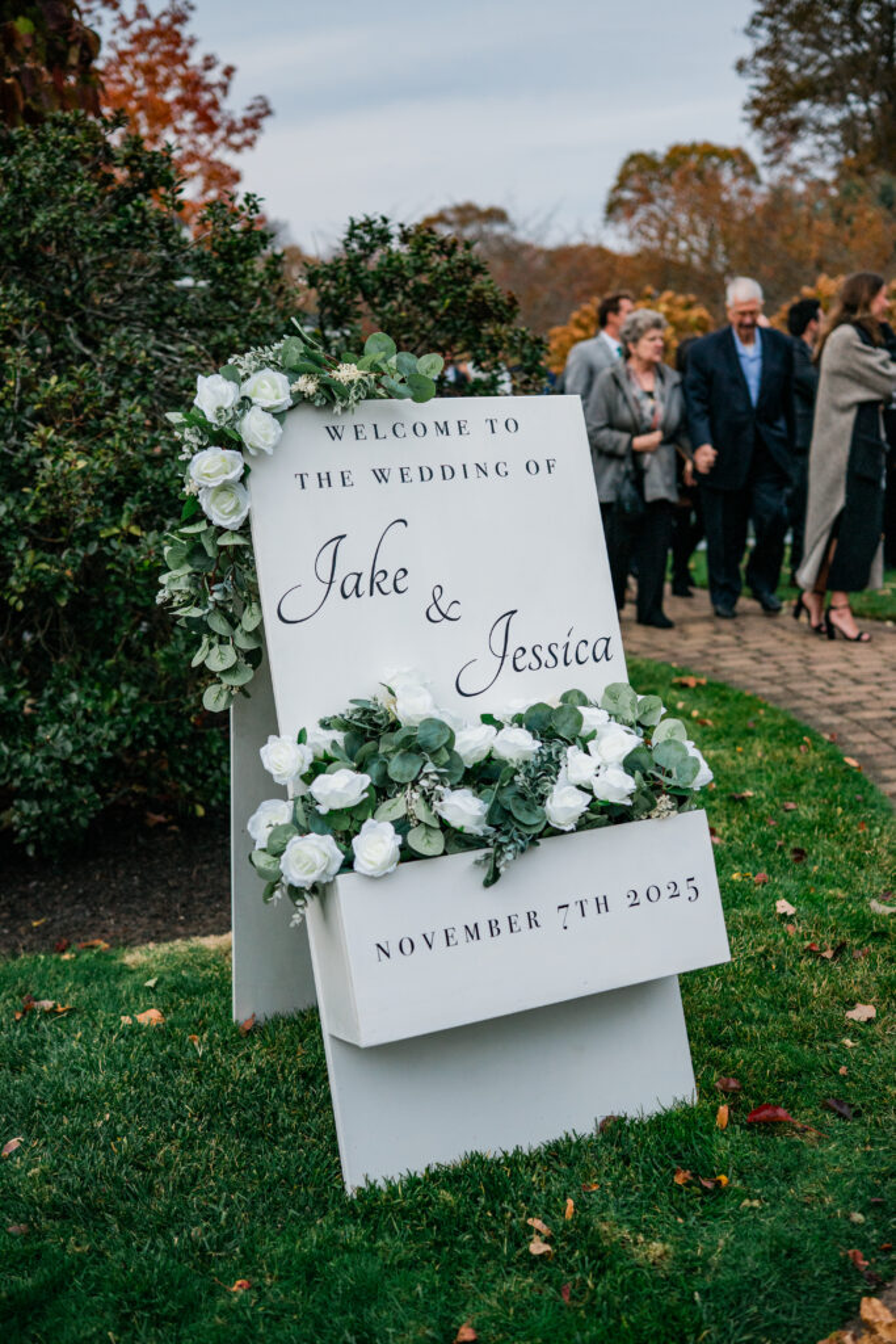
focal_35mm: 35
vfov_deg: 54.4
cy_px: 672
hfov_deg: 37.9
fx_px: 1306
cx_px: 448
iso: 400
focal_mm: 35
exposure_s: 1/640
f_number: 2.5
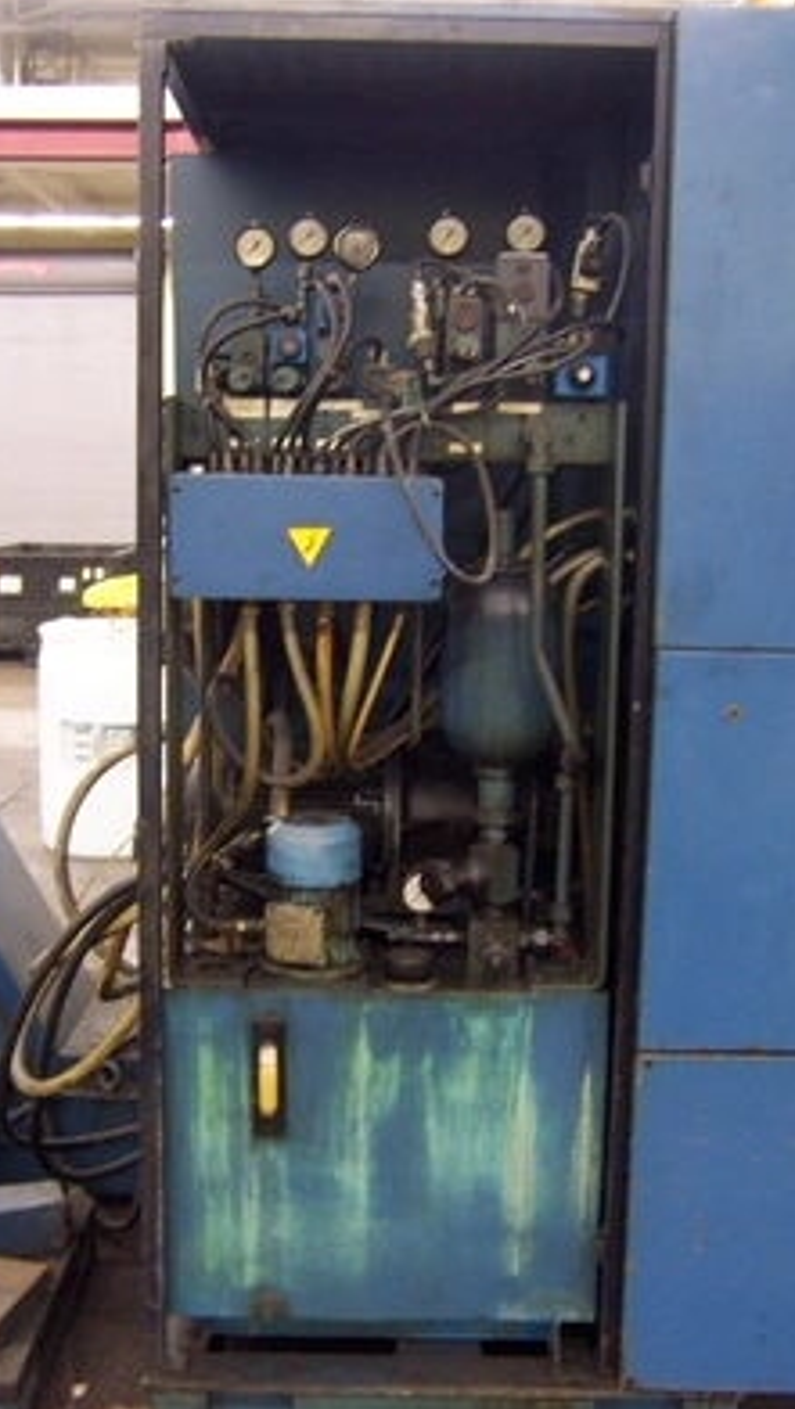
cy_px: 701
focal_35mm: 40
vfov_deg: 50.5
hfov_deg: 29.7
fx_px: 1496
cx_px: 385
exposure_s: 1/8
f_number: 2.8
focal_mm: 5.6
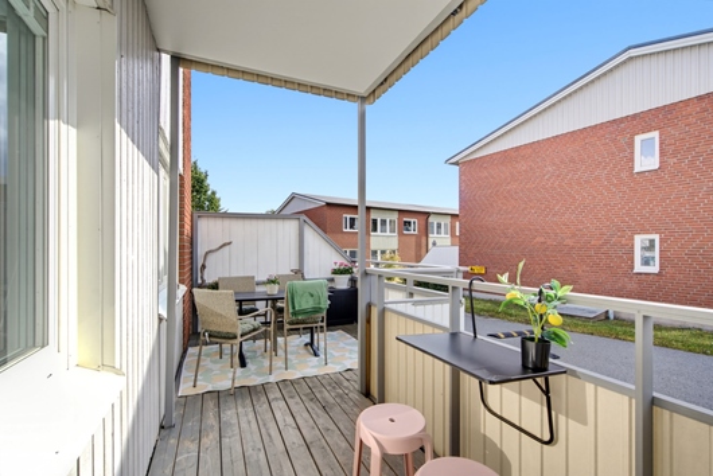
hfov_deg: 96.7
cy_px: 238
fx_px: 317
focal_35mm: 16
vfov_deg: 73.8
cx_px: 356
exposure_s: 1/100
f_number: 8
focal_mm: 16
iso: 200
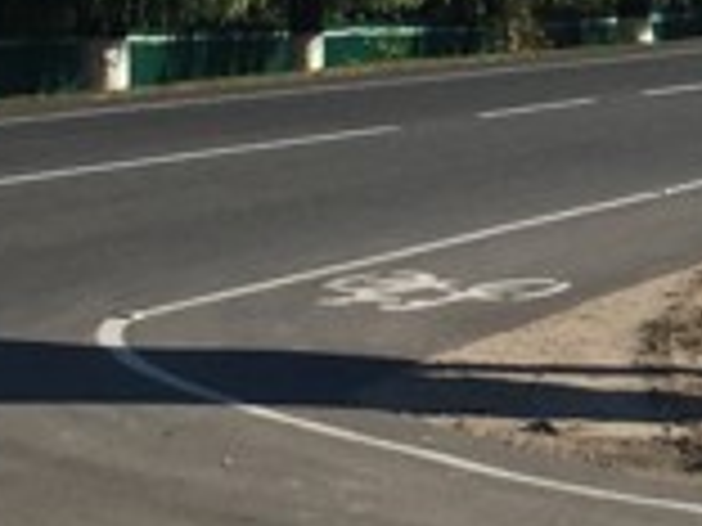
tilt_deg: +2.5
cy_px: -274
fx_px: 4522
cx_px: 1264
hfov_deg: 8.5
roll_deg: -1.3
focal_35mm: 223
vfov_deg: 6.6
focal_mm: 4.15
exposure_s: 1/2262
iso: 25
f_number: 2.2
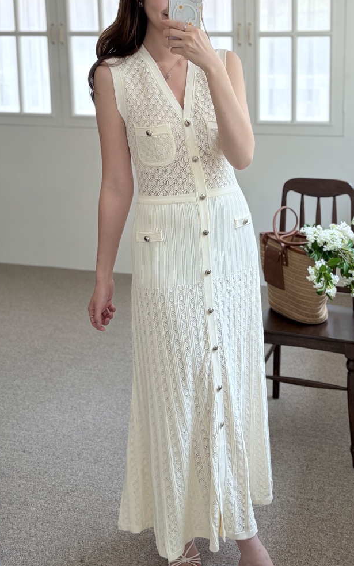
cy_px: 286
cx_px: 208
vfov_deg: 66.5
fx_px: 432
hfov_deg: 44.4
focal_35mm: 28
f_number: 1.6
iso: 32
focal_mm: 5.96
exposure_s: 1/162
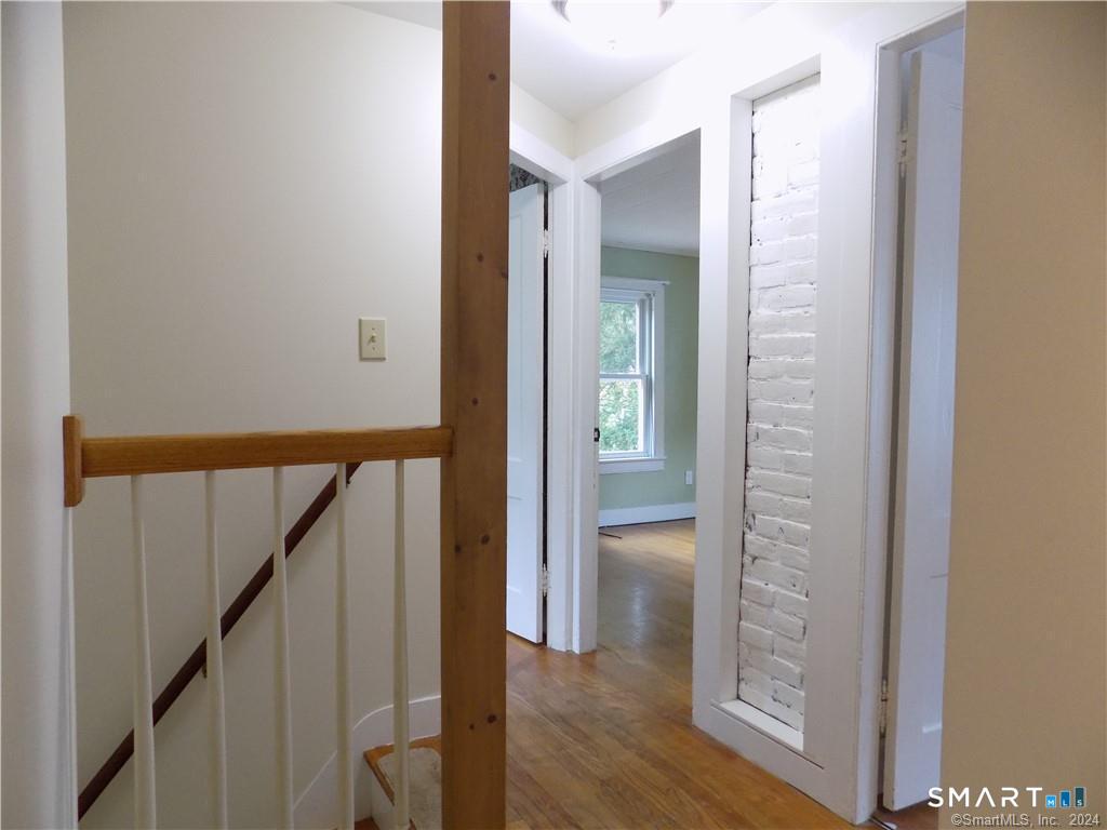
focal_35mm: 23
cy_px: 415
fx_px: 736
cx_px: 554
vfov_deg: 58.9
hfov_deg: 73.9
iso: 280
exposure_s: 1/30
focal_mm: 4
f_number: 3.1
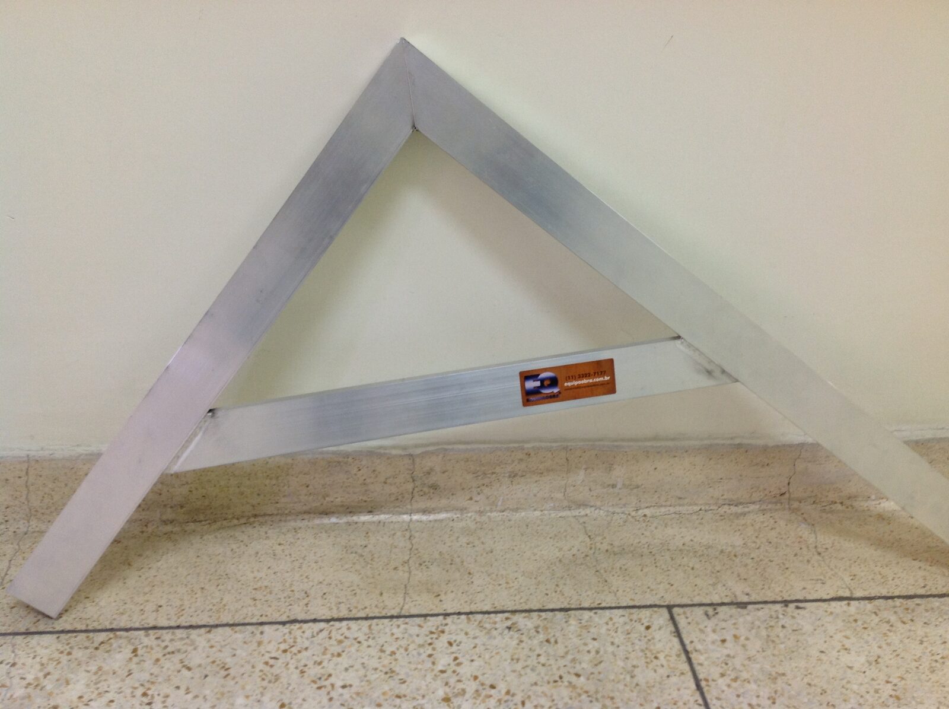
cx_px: 474
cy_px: 354
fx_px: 958
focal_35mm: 35
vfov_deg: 40.6
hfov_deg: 52.7
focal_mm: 4.28
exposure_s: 1/15
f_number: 2.4
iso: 64
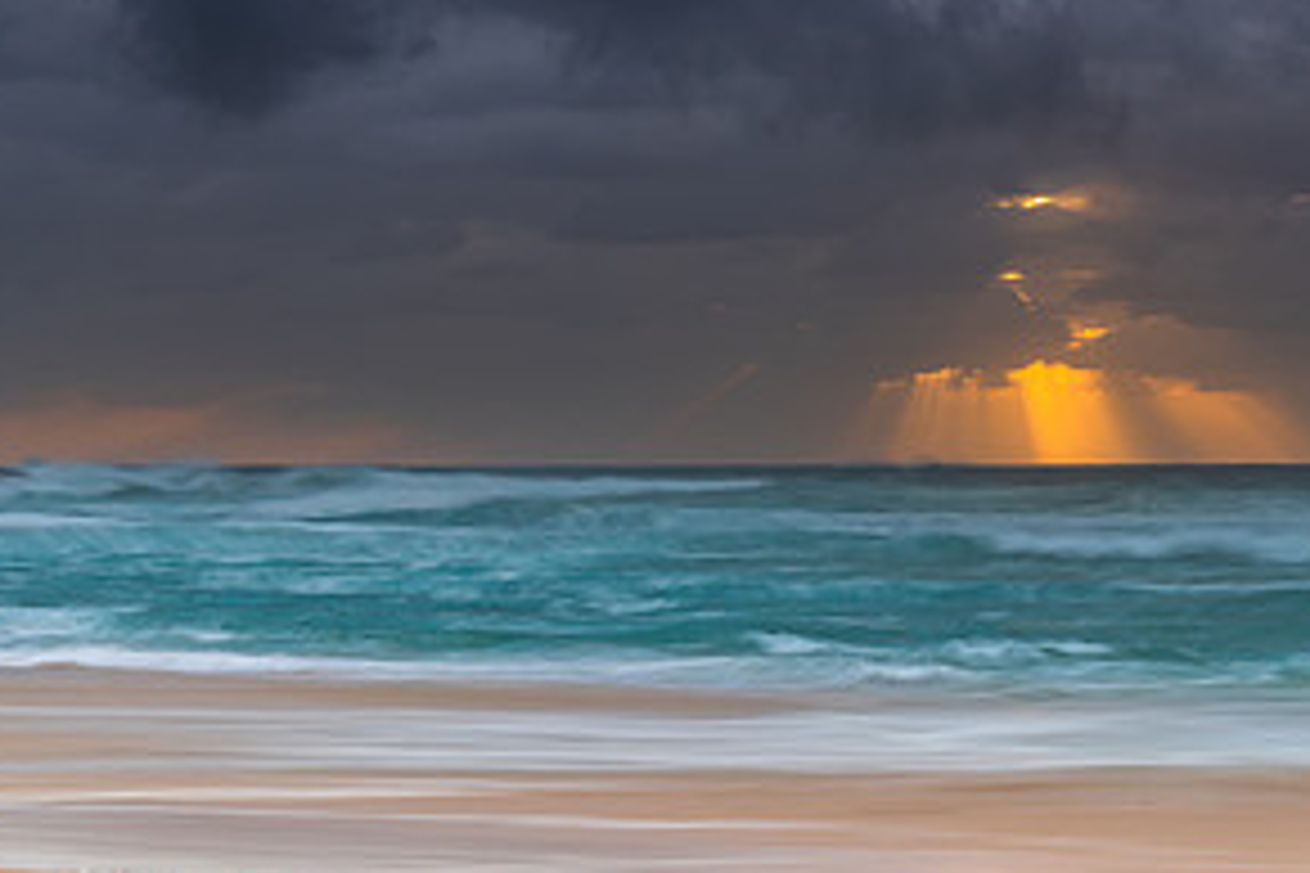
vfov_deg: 12.0
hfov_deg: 17.6
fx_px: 4148
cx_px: 1231
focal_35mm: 114
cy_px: 444
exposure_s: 1/1.25
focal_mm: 55
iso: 40
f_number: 8
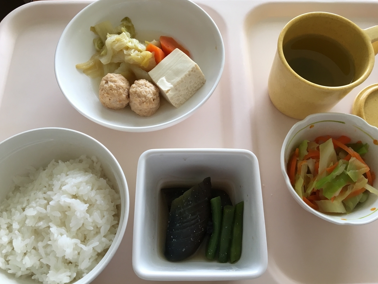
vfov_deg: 46.8
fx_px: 328
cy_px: 139
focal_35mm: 30
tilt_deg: -67.8
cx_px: 187
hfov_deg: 60.0
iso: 25
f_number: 2.2
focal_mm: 4.15
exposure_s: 1/40
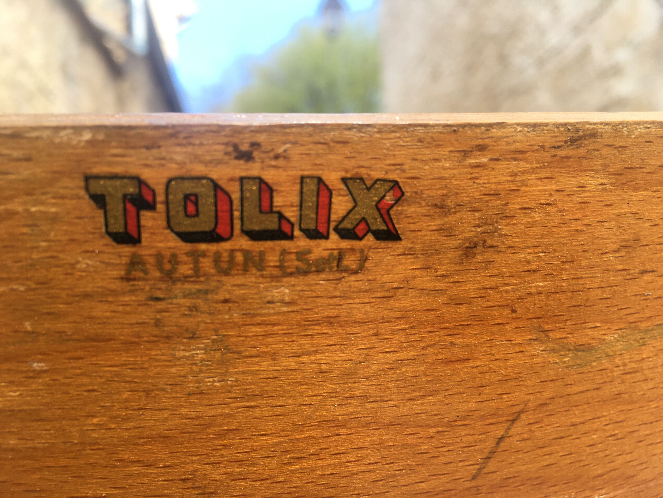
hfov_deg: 61.7
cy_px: 249
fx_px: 555
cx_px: 332
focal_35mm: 29
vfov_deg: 48.2
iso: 25
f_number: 2.2
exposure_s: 1/219
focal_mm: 4.15
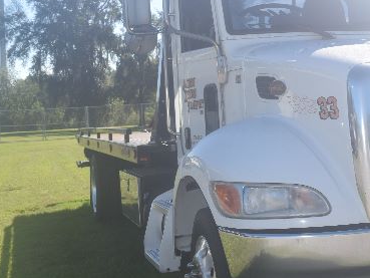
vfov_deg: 21.0
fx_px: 748
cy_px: 134
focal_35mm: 70
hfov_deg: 27.2
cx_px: 298
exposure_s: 1/200
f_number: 9
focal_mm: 28
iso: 100
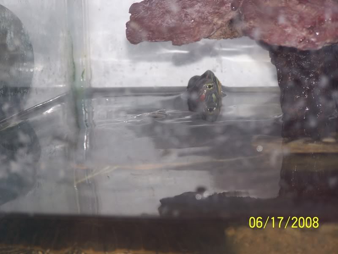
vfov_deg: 8.8
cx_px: 169
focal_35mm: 169
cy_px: 127
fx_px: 1650
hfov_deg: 11.7
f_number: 3.2
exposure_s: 1/125
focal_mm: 28
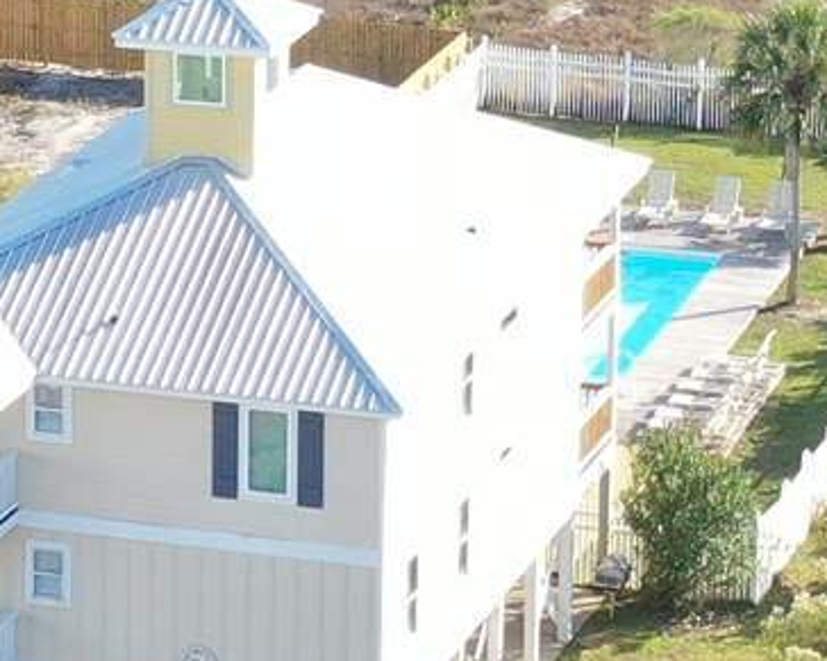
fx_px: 5432
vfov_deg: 6.9
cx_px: 418
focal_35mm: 222
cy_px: -7
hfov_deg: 8.7
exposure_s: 1/200
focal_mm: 10.26
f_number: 5
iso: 100
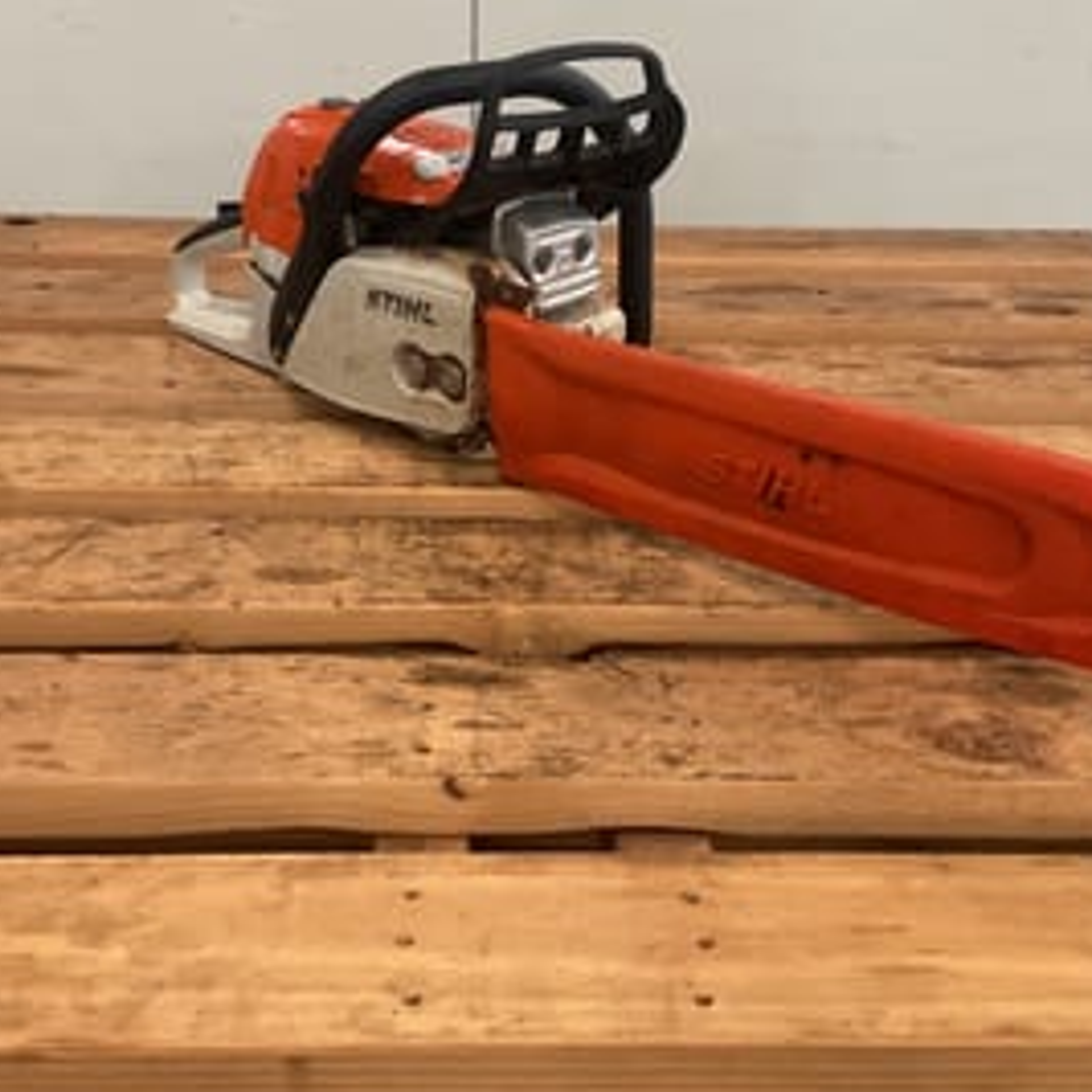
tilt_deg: -25.9
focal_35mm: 48
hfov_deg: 35.4
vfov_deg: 35.3
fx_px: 1713
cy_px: 501
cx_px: 532
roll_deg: -2.2
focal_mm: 3
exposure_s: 1/40
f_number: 1.8
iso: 250
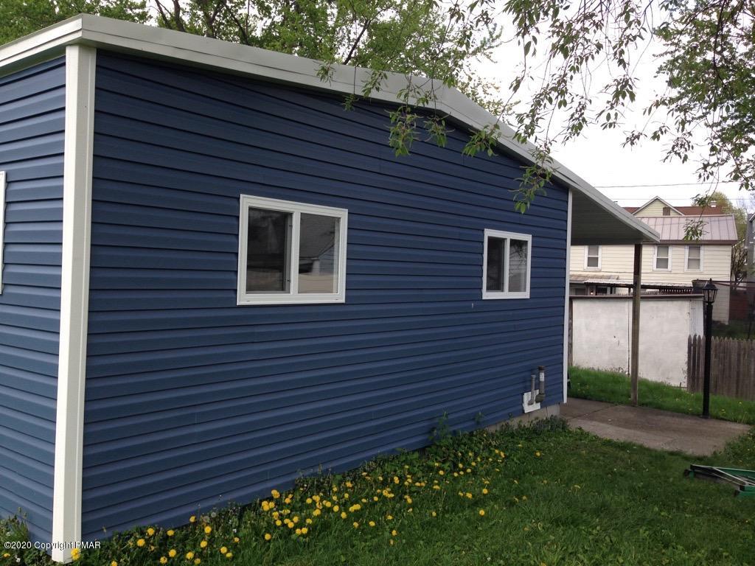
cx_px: 378
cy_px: 283
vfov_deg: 42.9
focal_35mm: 33
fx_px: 720
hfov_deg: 55.4
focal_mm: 4.12
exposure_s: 1/423
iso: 50
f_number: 2.4
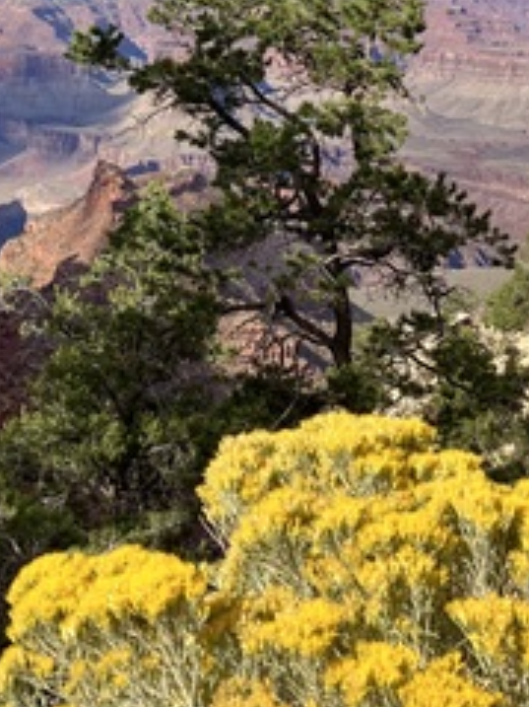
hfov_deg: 23.4
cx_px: 62
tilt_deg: -5.1
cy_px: 83
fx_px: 1244
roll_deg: -0.2
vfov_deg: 30.4
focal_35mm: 61
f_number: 1.8
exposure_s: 1/2315
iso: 32
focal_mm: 3.99
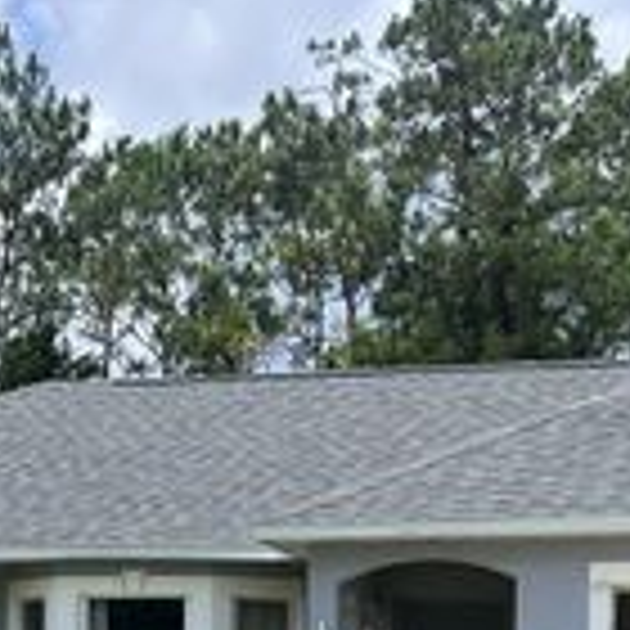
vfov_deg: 19.9
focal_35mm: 82
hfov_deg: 21.0
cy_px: 745
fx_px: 1688
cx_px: 184
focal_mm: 5.7
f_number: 1.5
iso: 50
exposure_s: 1/3571
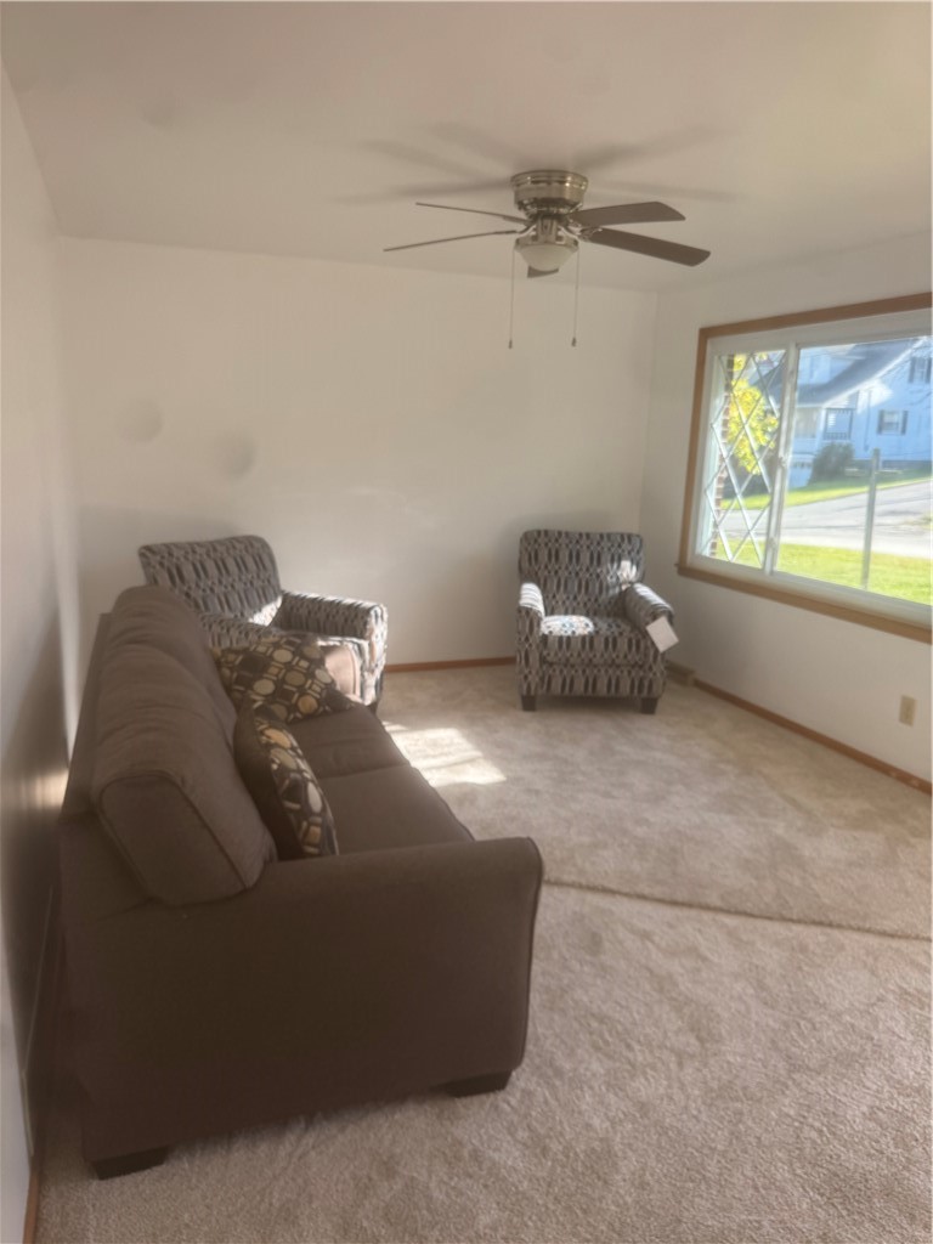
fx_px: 862
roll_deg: -1.2
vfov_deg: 71.6
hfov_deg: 56.8
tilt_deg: -12.8
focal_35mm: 24
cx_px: 466
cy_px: 622
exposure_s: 1/211
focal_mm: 6.76
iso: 64
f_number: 1.78
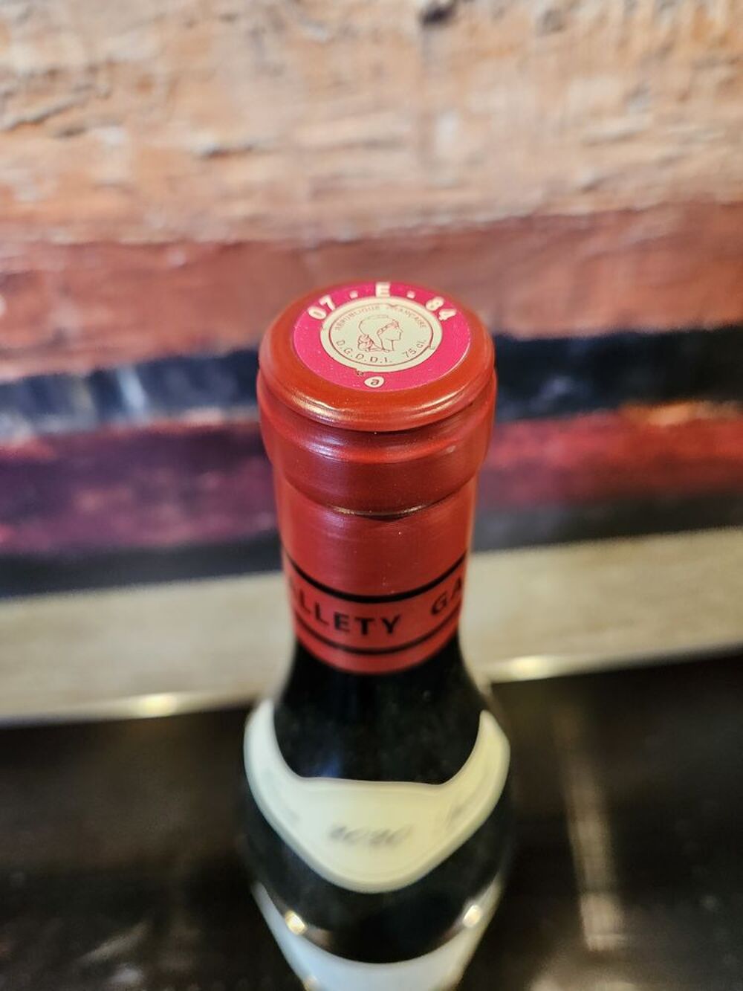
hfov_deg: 58.9
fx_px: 658
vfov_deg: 73.9
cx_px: 372
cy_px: 496
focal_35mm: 23
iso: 640
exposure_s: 1/100
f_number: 1.8
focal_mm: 5.4
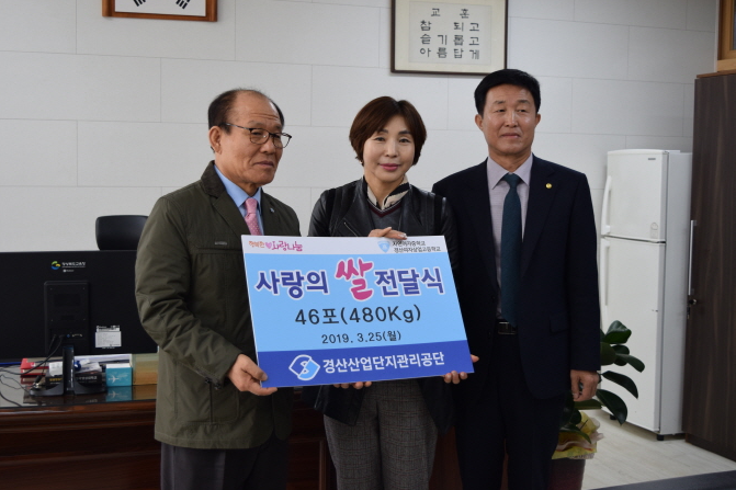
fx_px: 992
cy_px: 242
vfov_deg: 27.8
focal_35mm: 49
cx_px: 363
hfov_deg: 40.7
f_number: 4.5
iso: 400
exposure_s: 1/80
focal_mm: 31
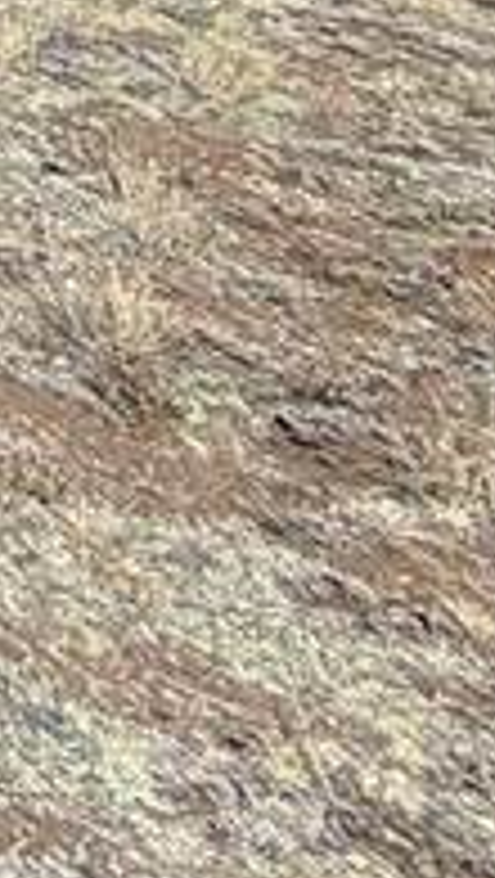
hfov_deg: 6.2
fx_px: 2328
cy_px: -1211
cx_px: -2025
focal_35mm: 100
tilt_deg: -0.2
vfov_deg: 14.4
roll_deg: -2.2
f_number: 2.2
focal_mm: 2.22
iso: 20
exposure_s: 1/1050
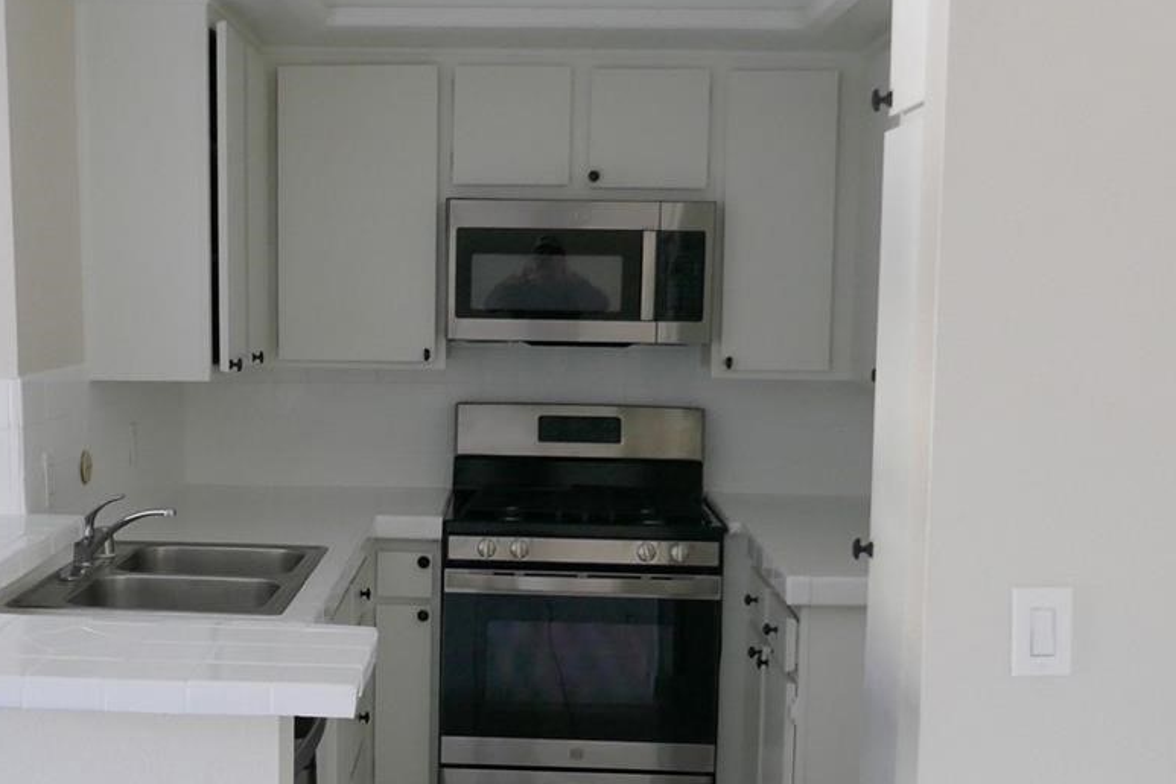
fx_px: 1600
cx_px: 421
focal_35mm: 49
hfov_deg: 40.0
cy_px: 501
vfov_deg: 27.4
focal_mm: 9.1
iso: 1600
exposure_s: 1/125
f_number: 2.8
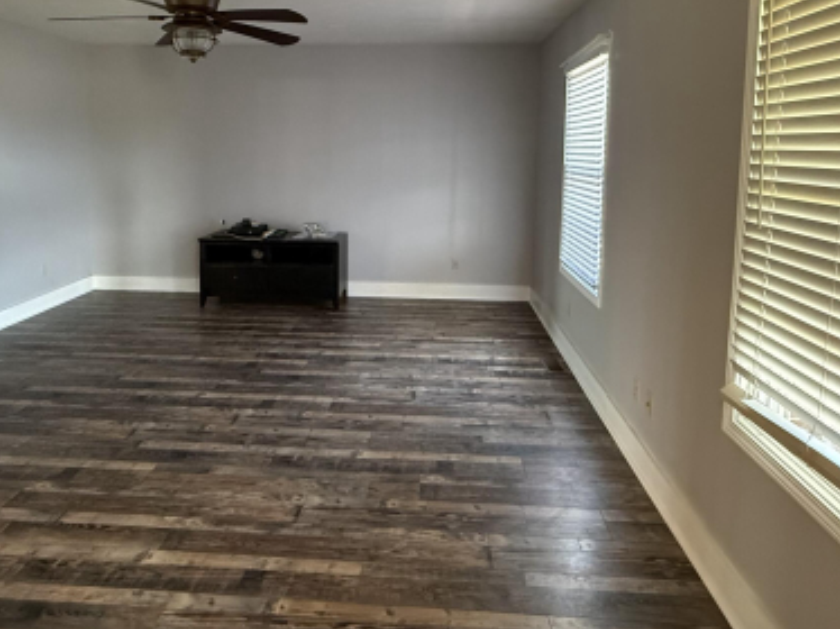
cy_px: 191
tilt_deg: -4.5
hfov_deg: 69.4
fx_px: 606
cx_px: 394
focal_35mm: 25
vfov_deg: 53.3
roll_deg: -0.1
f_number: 2.2
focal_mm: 2.22
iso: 800
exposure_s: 1/60
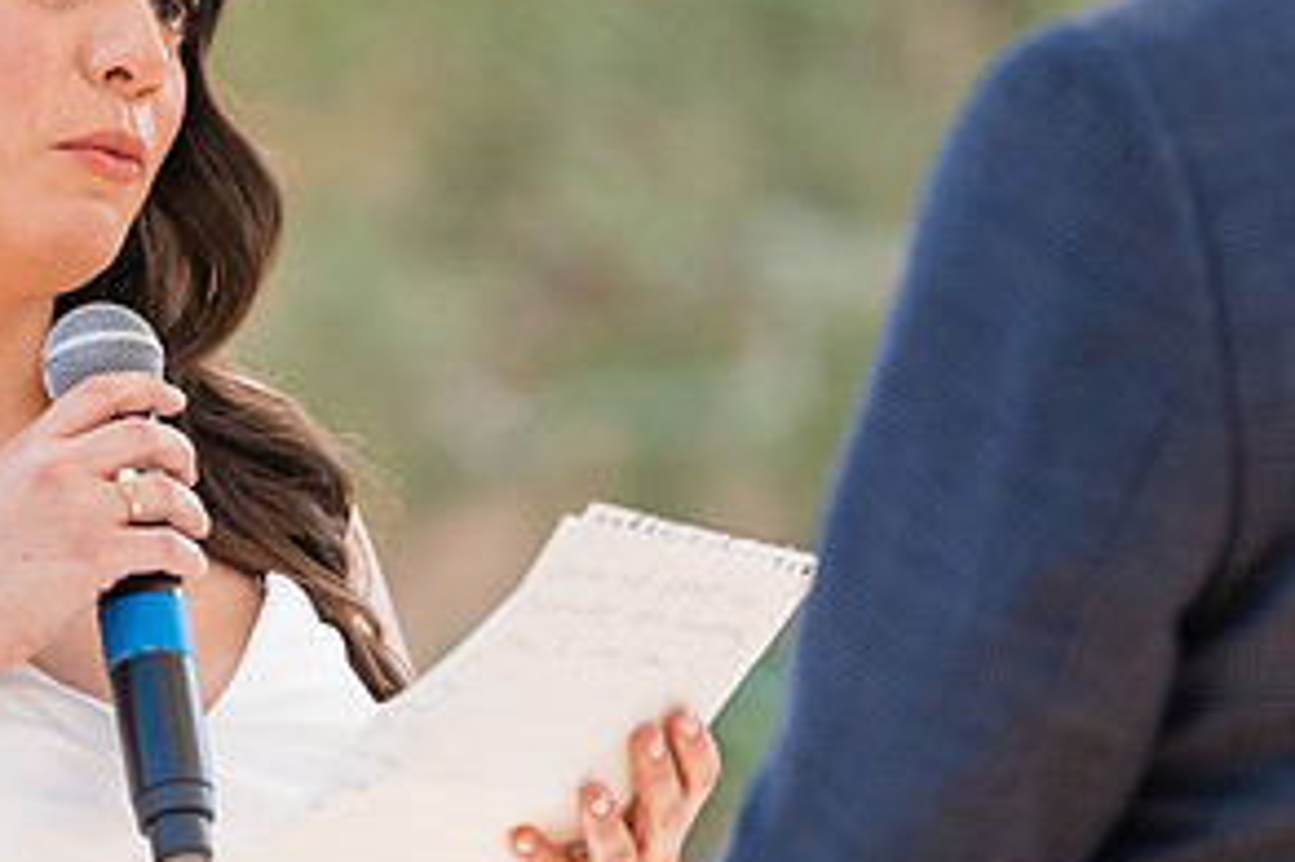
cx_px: 314
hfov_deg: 5.2
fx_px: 14236
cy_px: 369
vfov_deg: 3.5
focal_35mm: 396
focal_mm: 200
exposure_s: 1/1000
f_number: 2.8
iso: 200
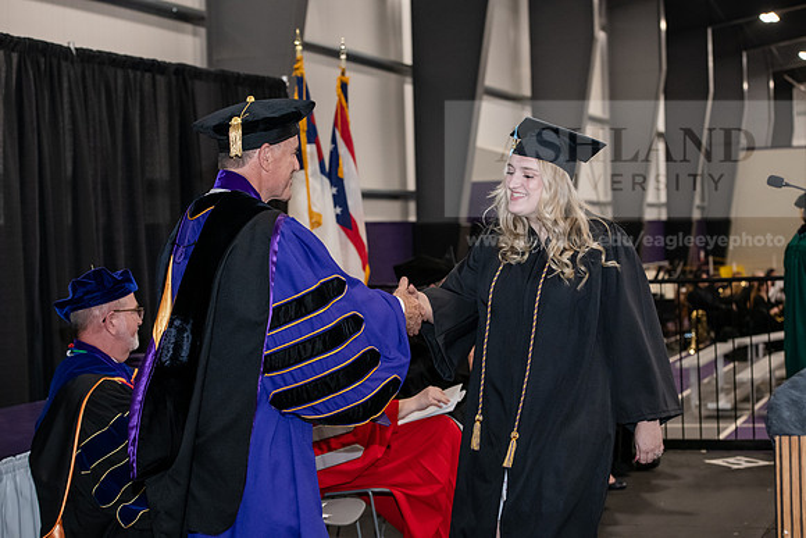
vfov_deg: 19.5
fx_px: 1568
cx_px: 403
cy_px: 269
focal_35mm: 70
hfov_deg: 28.8
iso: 2500
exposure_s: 1/200
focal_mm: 70
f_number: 5
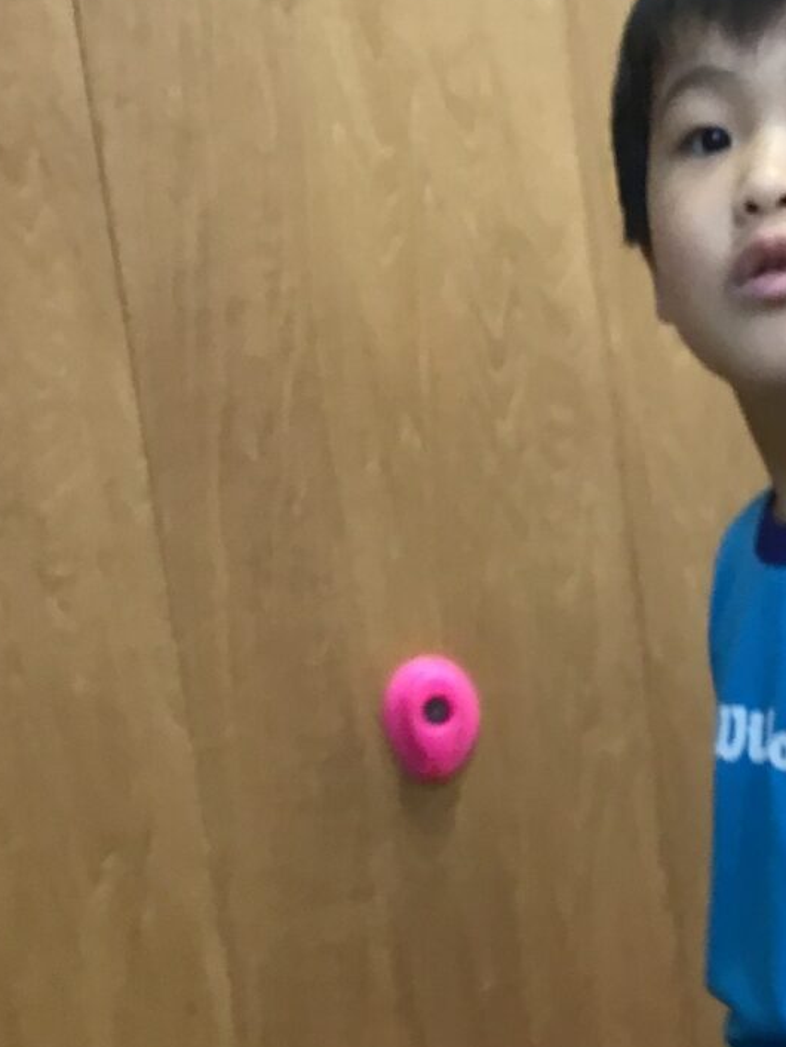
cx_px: 697
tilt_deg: -8.8
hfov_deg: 18.4
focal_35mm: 79
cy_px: 838
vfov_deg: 24.3
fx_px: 2390
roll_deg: +1.5
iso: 100
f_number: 2.4
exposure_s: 1/30
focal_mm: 3.3
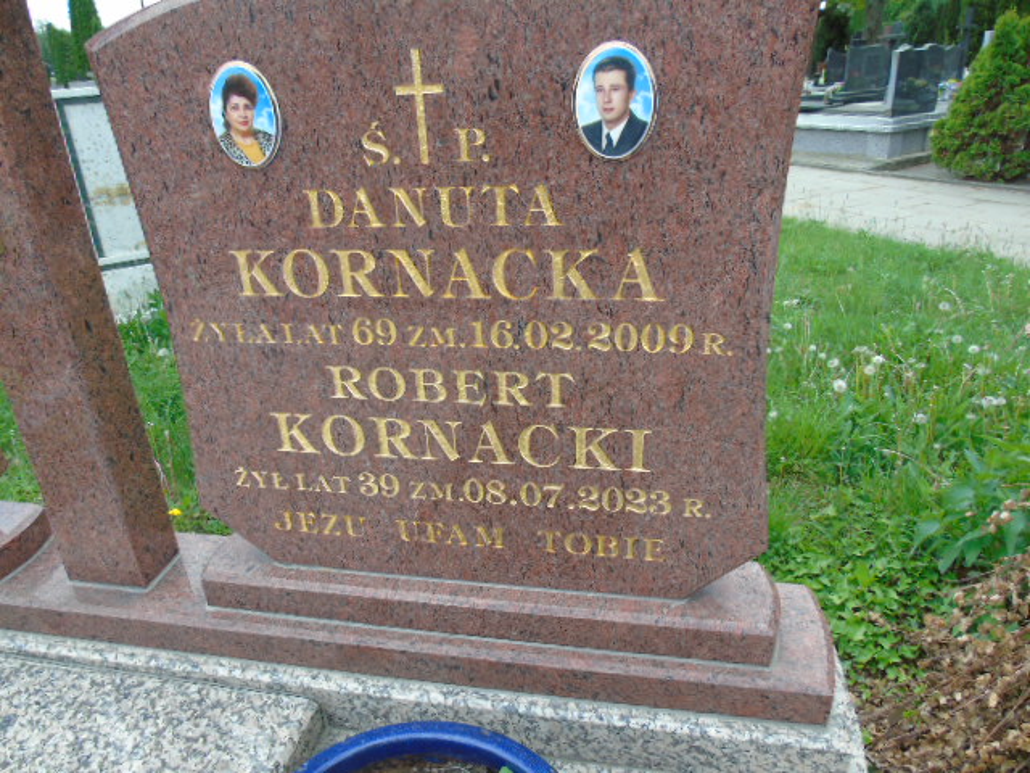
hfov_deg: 69.4
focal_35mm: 25
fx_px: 744
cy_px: 386
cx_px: 515
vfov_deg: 54.9
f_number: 3.4
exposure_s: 1/200
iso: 80
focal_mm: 4.4
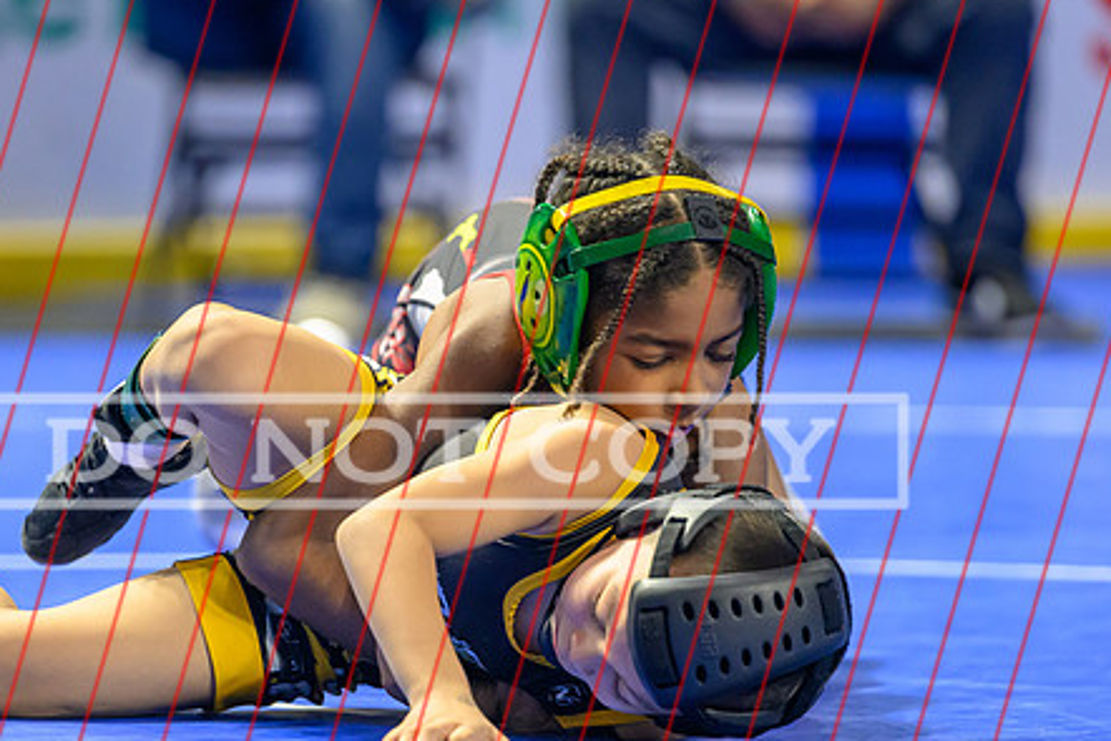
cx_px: 406
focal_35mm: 328
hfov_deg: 6.3
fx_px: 10125
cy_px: 458
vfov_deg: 4.2
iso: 4000
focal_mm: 190
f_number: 2.8
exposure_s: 1/800
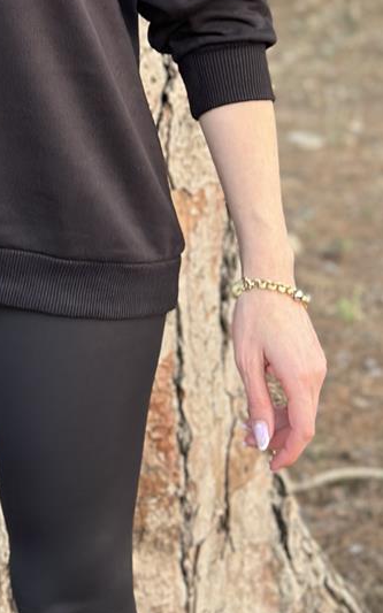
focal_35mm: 117
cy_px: -68
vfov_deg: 17.2
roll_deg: +0.3
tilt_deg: -3.5
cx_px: -20
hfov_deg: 11.1
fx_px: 1955
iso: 160
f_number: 1.78
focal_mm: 6.86
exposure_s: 1/60
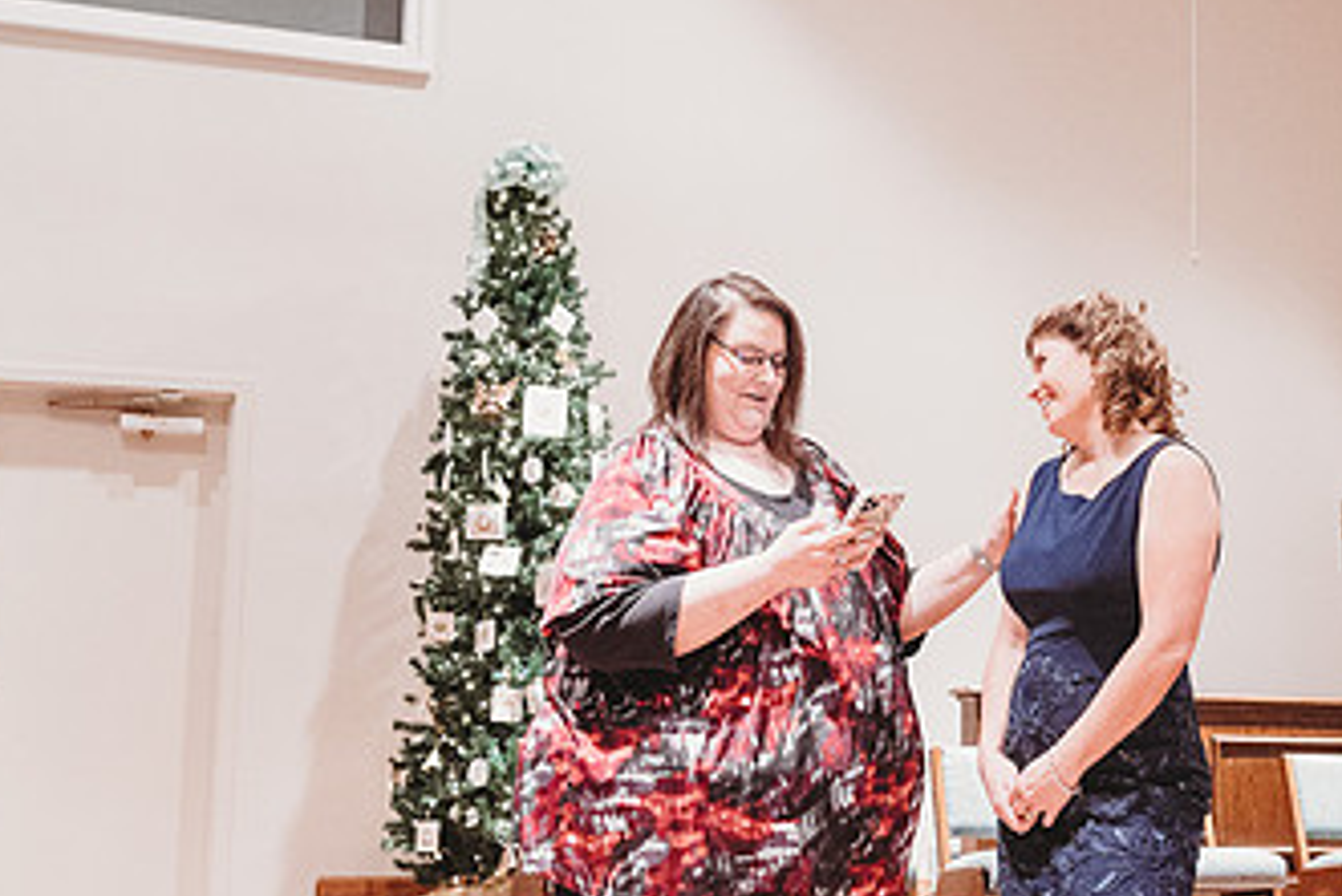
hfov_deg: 35.1
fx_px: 2088
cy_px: 480
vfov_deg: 24.2
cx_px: 953
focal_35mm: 56
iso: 6400
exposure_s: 1/200
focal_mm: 32
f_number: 4
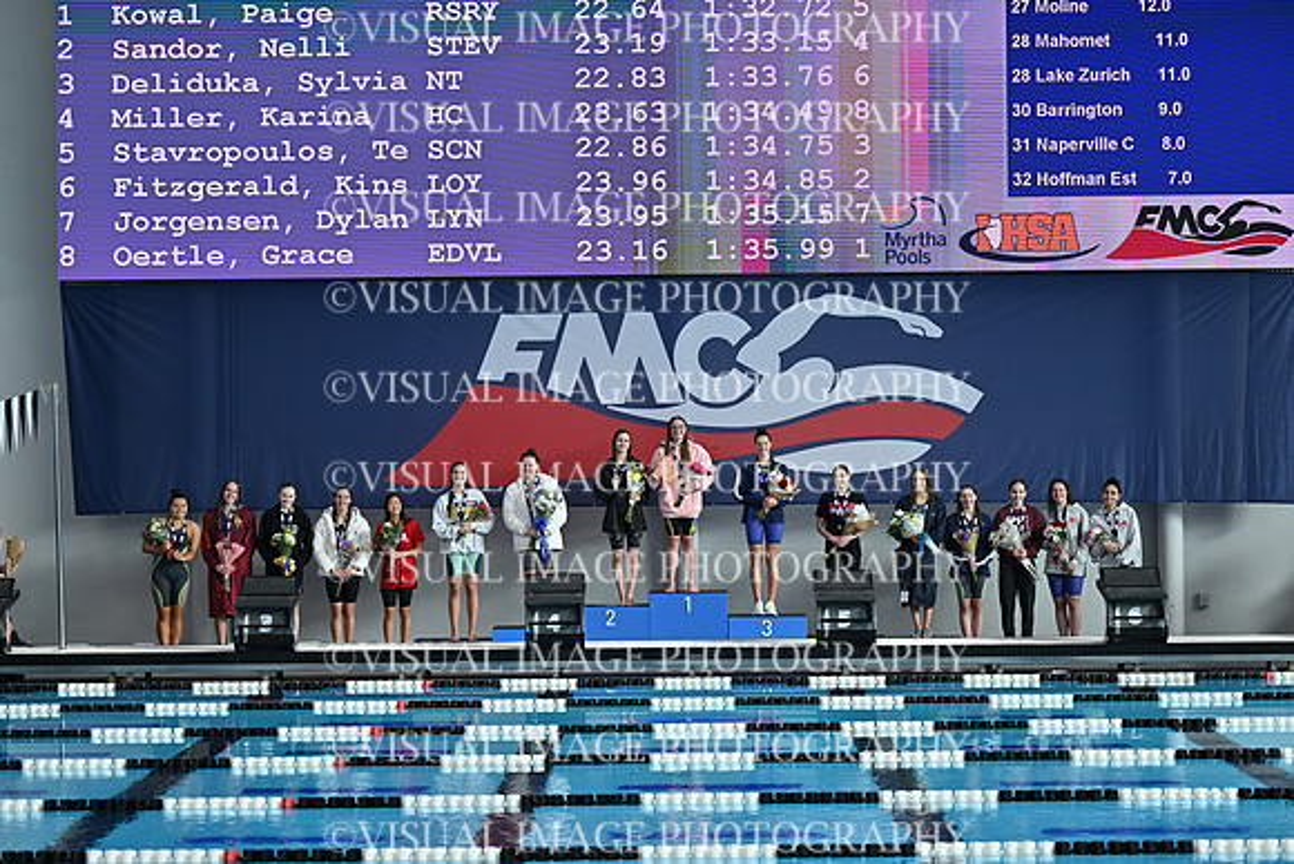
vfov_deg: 15.5
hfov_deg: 23.1
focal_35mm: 88
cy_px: 432
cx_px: 647
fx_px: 3164
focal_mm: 88
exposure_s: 1/500
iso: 250
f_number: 2.8
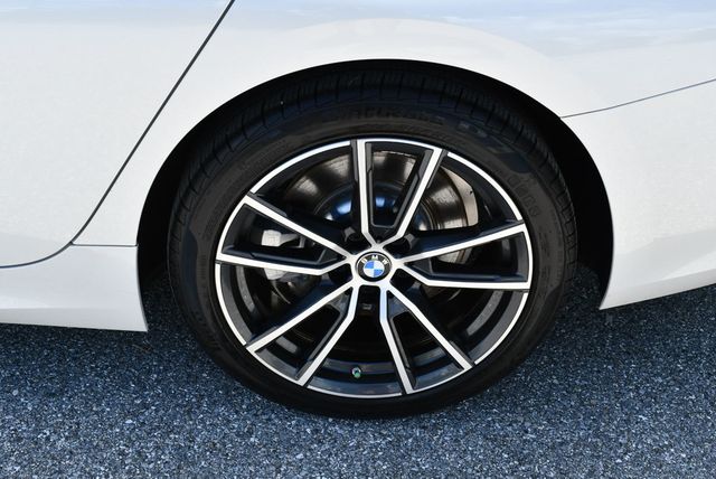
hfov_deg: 44.5
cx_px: 358
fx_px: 876
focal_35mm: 44
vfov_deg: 30.6
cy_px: 240
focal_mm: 22
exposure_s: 1/250
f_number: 7.1
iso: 200
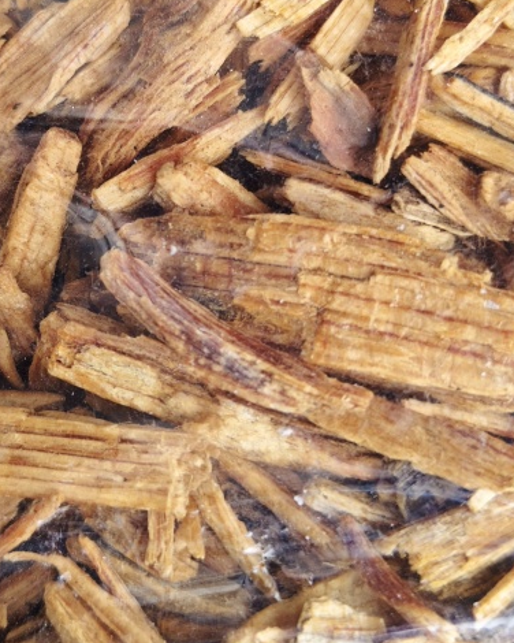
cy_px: 241
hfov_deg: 29.4
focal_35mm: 51
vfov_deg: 36.4
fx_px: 970
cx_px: 161
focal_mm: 5.56
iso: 72
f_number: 1.88
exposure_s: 1/100
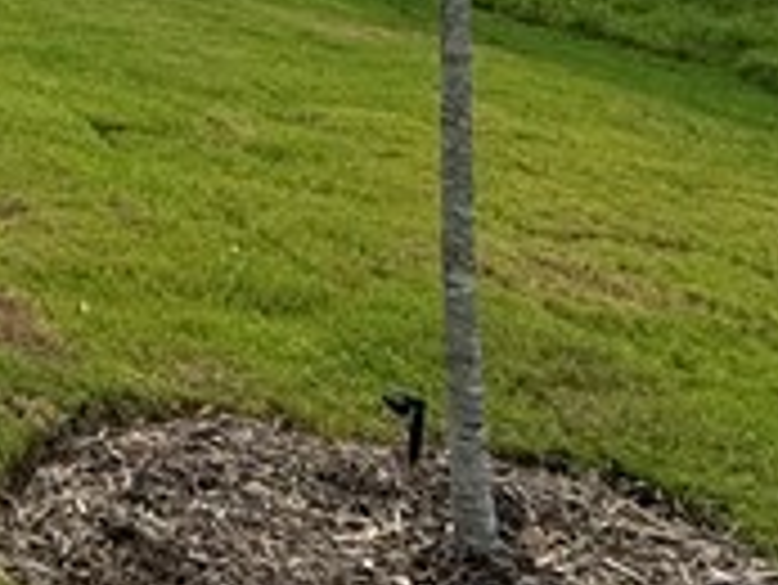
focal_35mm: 83
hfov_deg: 17.5
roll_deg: -1.9
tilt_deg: +6.0
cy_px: -464
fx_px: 1867
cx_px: -733
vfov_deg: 15.4
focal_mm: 2.22
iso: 40
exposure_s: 1/3906
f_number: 2.2
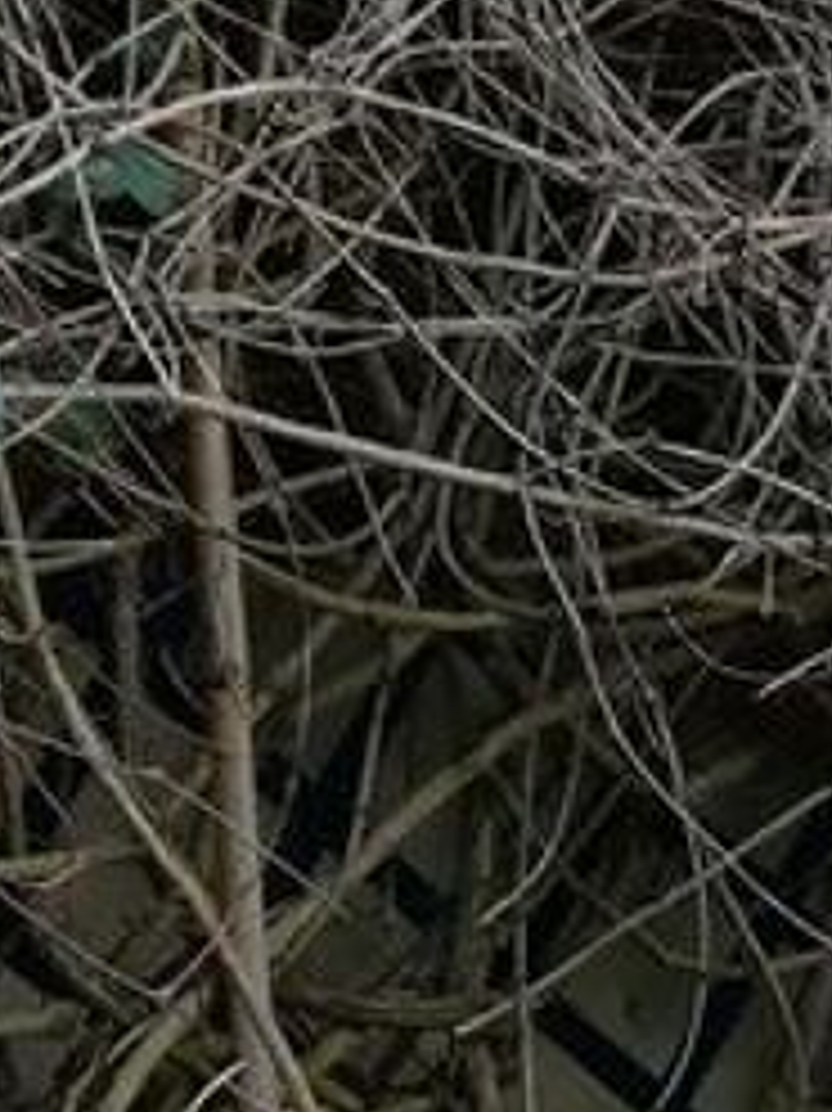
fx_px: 5196
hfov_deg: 8.2
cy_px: 1668
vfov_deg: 11.7
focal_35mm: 162
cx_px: 2145
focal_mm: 3.81
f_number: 2.2
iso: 50
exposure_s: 1/100
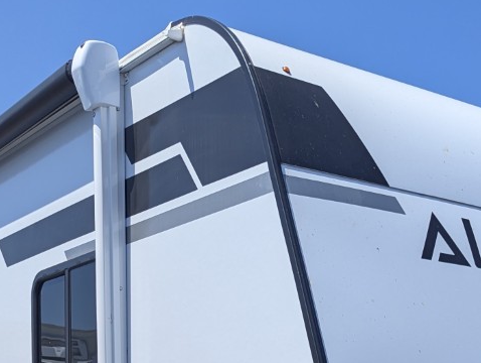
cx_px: 416
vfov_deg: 19.4
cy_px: 476
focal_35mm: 70
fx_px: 974
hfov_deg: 26.9
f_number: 1.85
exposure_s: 1/2217
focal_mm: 6.81
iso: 47
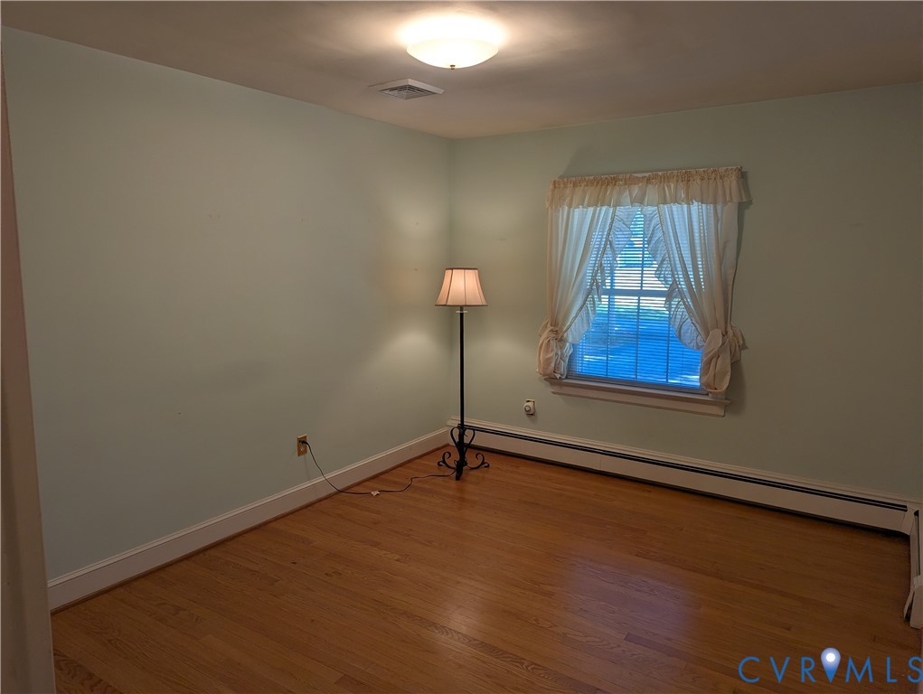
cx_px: 462
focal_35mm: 24
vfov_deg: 56.9
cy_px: 347
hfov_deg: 71.5
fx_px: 641
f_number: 1.85
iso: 88
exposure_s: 1/120
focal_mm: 6.81
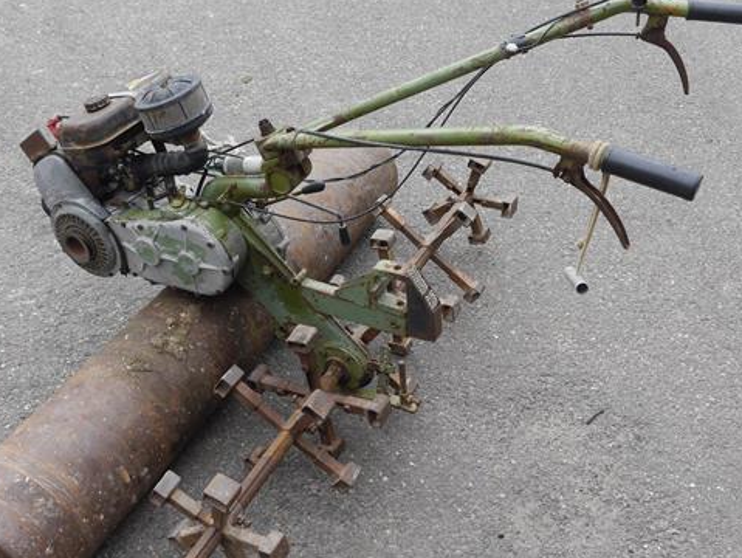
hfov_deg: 46.7
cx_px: 351
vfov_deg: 36.0
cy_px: 315
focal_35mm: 40
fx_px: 858
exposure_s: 1/250
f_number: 5.6
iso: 160
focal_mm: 15
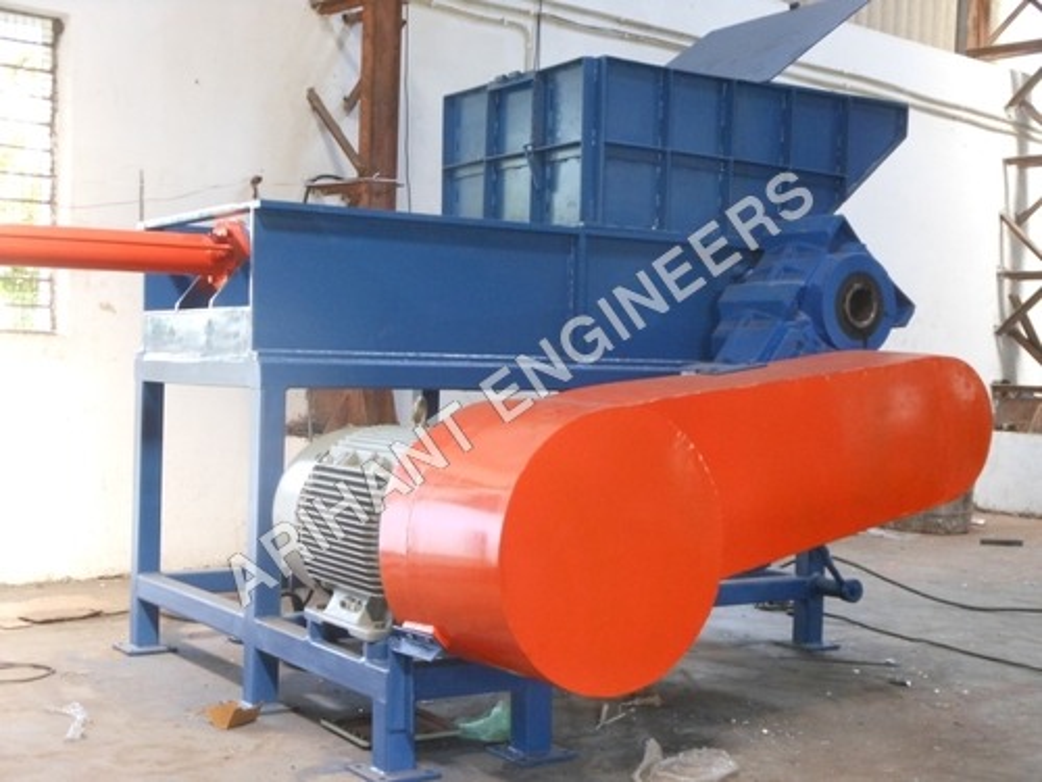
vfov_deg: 29.1
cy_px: 391
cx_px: 521
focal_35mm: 50
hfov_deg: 38.2
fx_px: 1505
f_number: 4
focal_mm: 8.9
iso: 400
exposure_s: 1/25
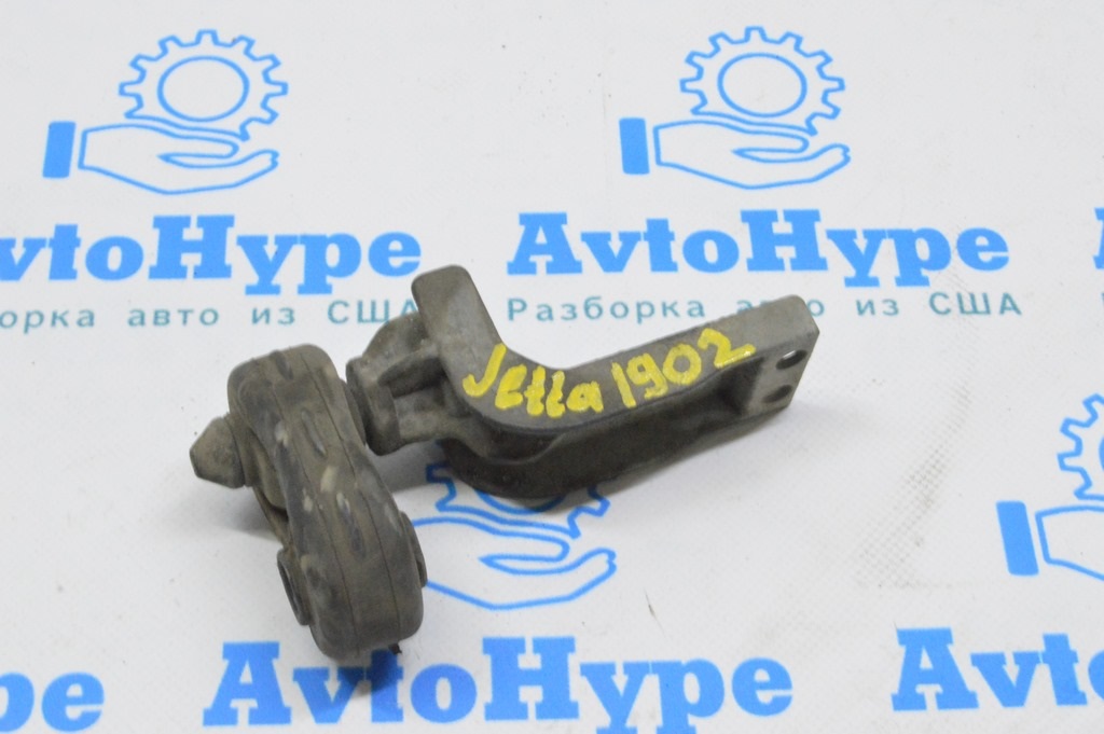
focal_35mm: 72
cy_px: 367
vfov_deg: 18.9
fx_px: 2206
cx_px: 552
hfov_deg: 28.1
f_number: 20
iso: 6400
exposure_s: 1/20
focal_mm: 48
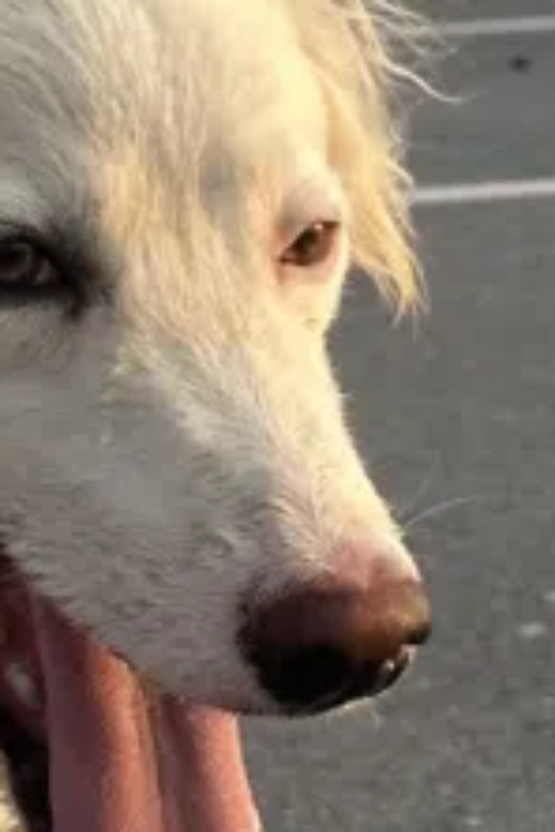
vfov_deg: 14.3
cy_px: 435
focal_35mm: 144
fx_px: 3330
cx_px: -229
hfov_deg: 9.3
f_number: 1.78
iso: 64
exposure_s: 1/785
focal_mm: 6.86
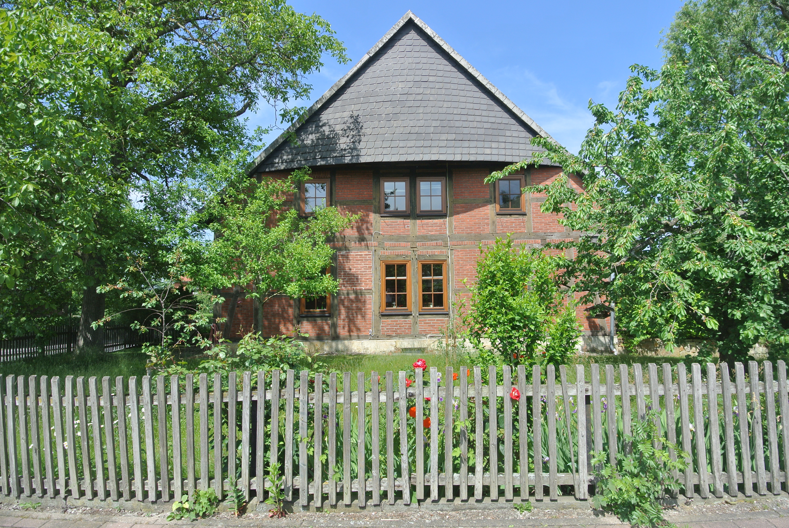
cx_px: 394
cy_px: 264
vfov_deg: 67.5
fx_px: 395
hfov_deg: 89.9
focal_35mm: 18
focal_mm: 6.7
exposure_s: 1/400
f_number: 5
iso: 100
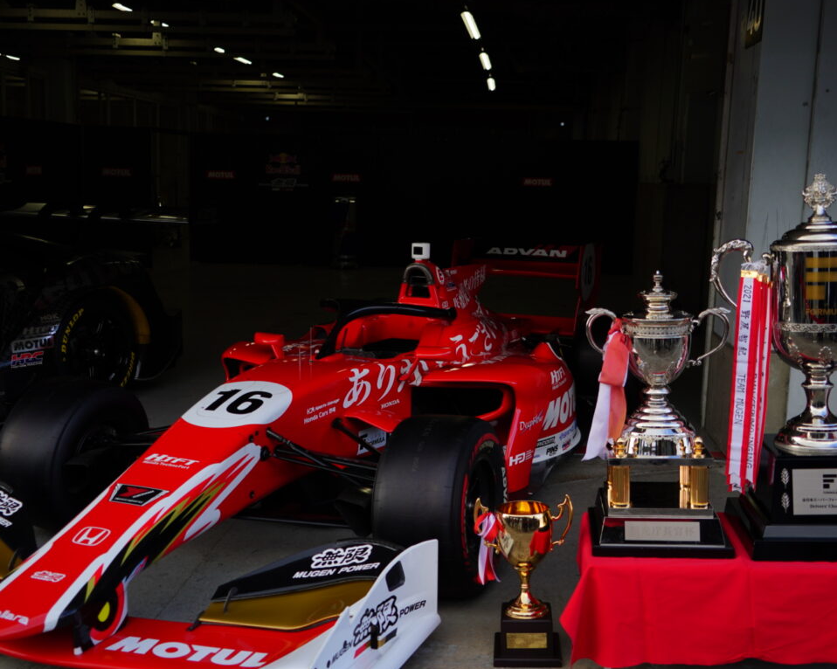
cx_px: 427
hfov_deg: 46.8
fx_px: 966
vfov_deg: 38.2
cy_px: 337
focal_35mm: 39
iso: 125
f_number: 4
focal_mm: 34
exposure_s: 1/320
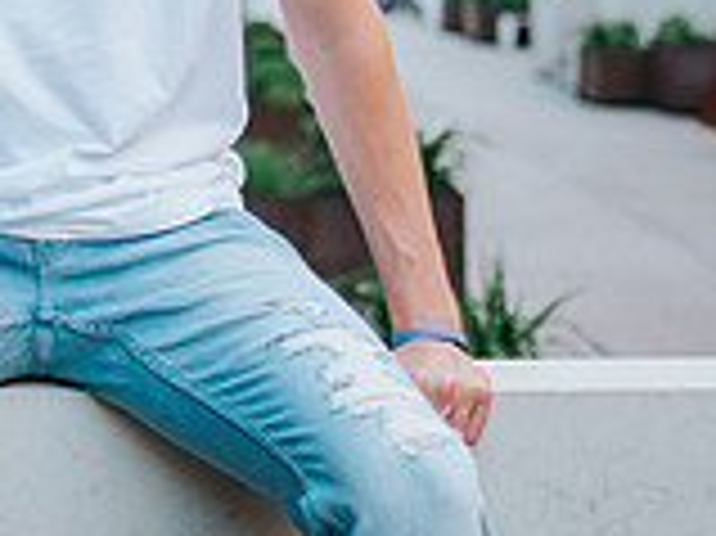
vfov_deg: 10.9
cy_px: -180
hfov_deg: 14.6
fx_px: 2749
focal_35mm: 133
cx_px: -14
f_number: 1.8
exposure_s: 1/1250
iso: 360
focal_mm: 35
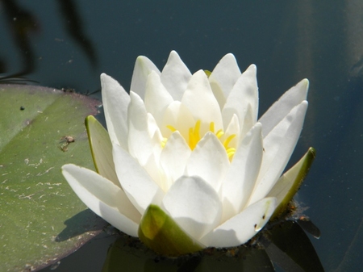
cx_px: 182
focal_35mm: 183
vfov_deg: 8.1
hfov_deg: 10.8
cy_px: 136
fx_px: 1918
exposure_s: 1/715
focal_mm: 33.1
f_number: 5.2
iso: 80
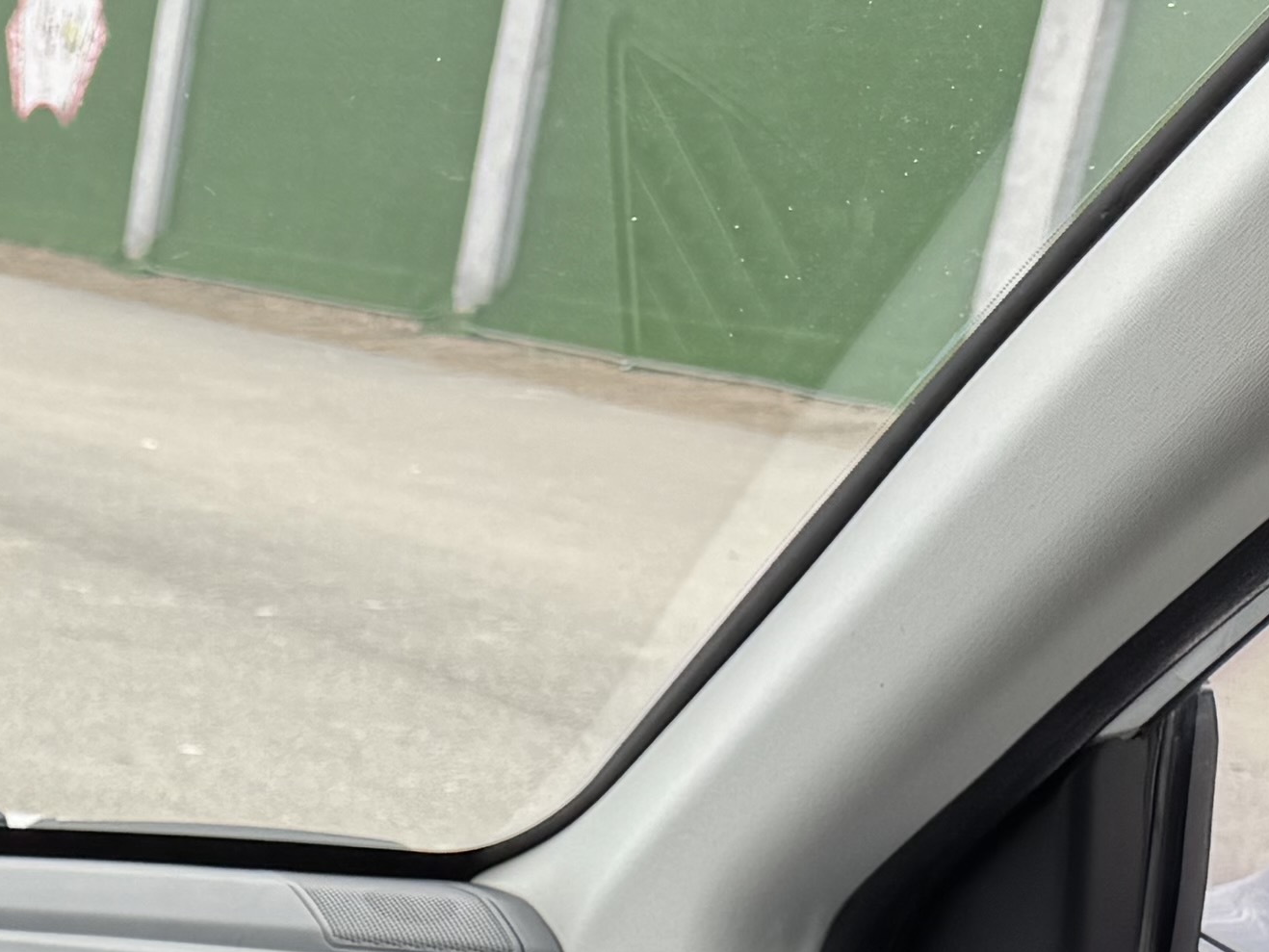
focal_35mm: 104
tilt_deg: -22.8
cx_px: -1075
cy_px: 1831
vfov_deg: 12.7
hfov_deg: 15.8
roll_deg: -1.0
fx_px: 3813
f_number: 1.78
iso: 64
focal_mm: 6.76
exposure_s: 1/233
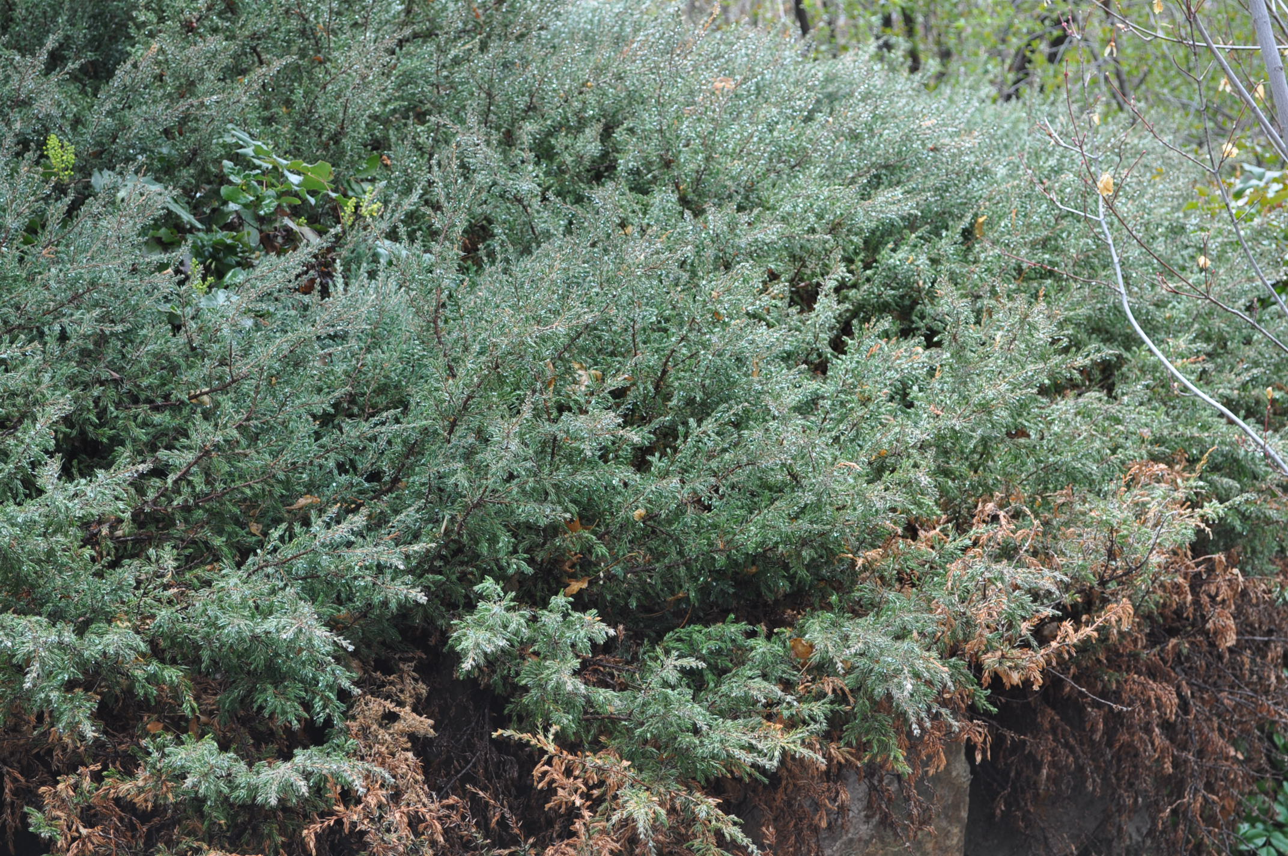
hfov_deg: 29.3
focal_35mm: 69
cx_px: 644
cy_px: 428
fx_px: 2466
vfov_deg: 19.7
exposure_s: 1/125
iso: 200
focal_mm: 46
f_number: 5.6
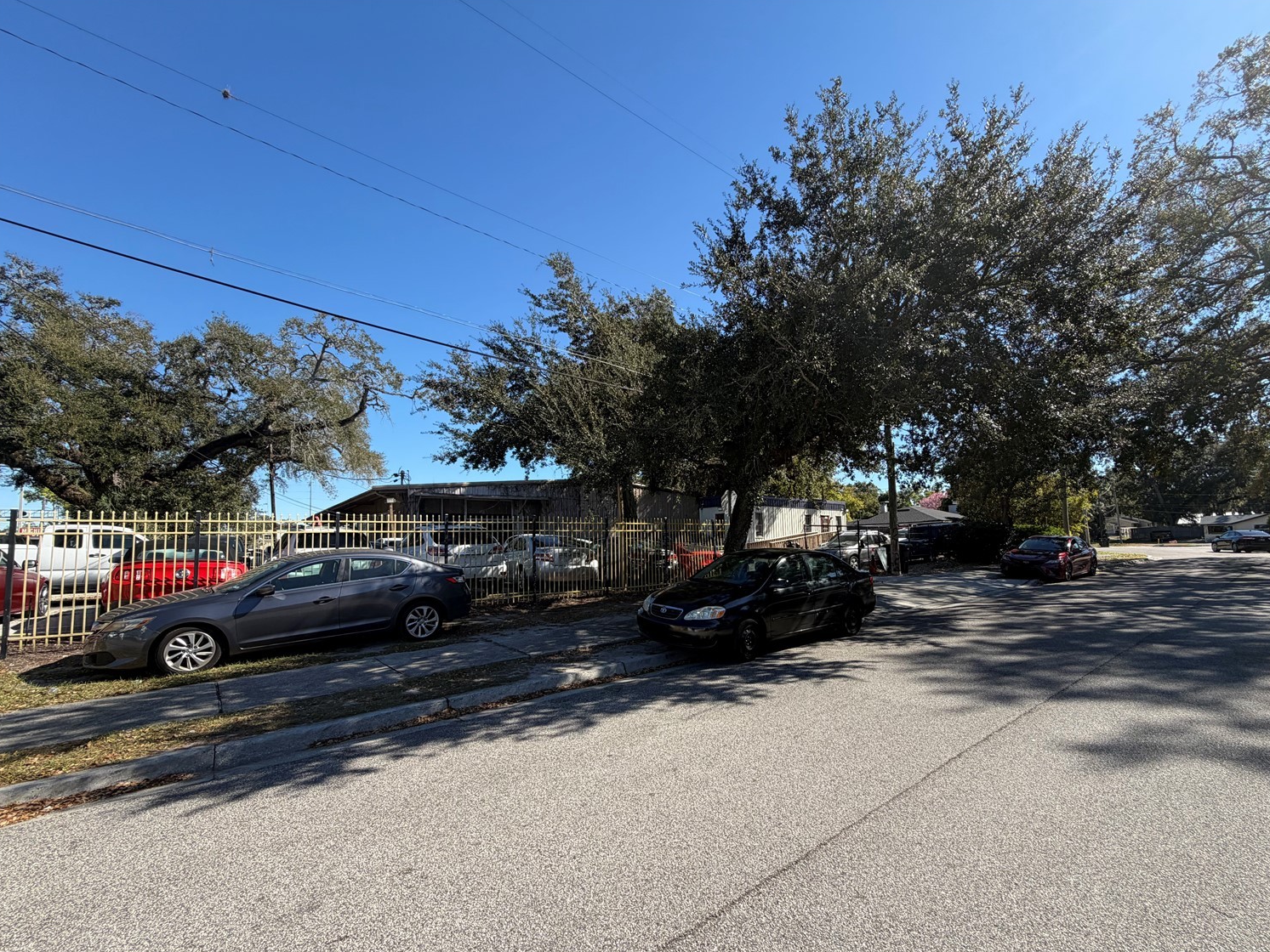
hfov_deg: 98.1
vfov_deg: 81.7
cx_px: 670
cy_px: 502
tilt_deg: +4.3
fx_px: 550
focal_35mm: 15
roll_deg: +2.4
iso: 32
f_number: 2.2
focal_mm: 2.22
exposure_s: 1/770
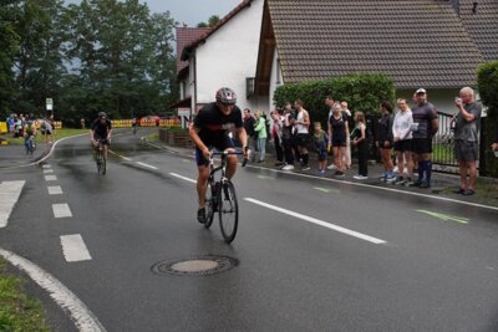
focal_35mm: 42
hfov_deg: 46.4
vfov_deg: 31.9
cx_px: 249
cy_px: 166
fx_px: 581
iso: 1600
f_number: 6.3
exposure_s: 1/640
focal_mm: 28
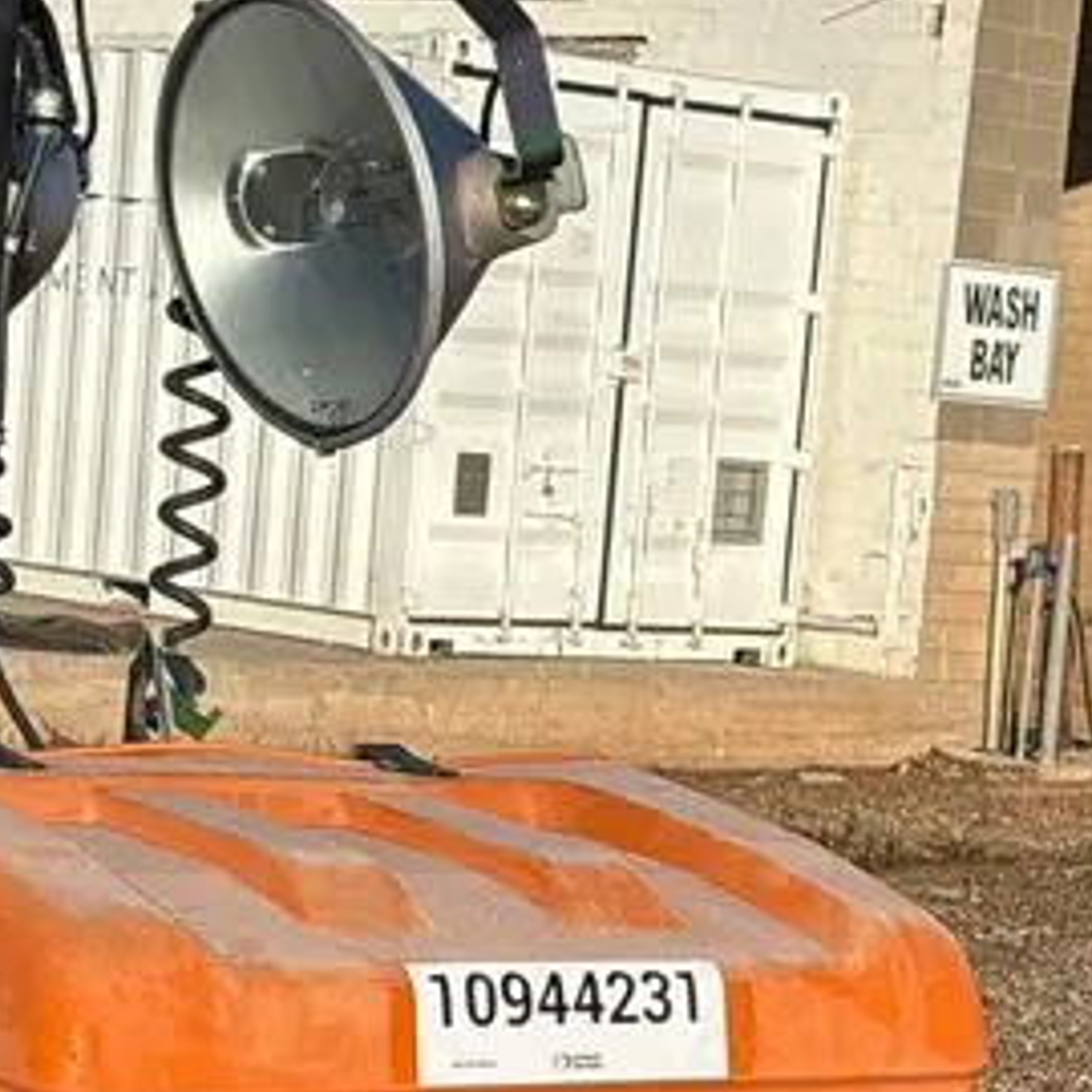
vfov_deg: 13.9
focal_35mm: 125
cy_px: 868
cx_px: 445
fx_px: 4461
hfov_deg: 13.9
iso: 40
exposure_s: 1/5952
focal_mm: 5.96
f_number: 1.6
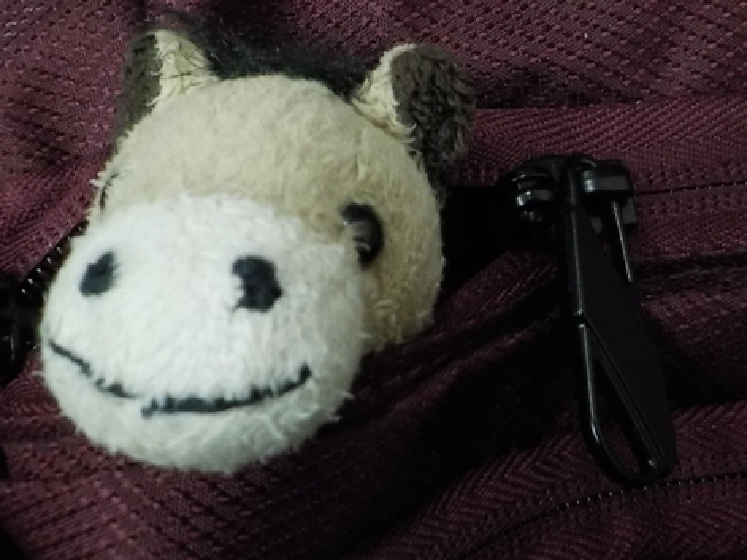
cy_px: 292
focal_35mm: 51
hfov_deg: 37.5
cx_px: 379
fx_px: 1100
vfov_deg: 28.5
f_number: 3.3
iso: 500
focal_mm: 4.1
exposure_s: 1/15
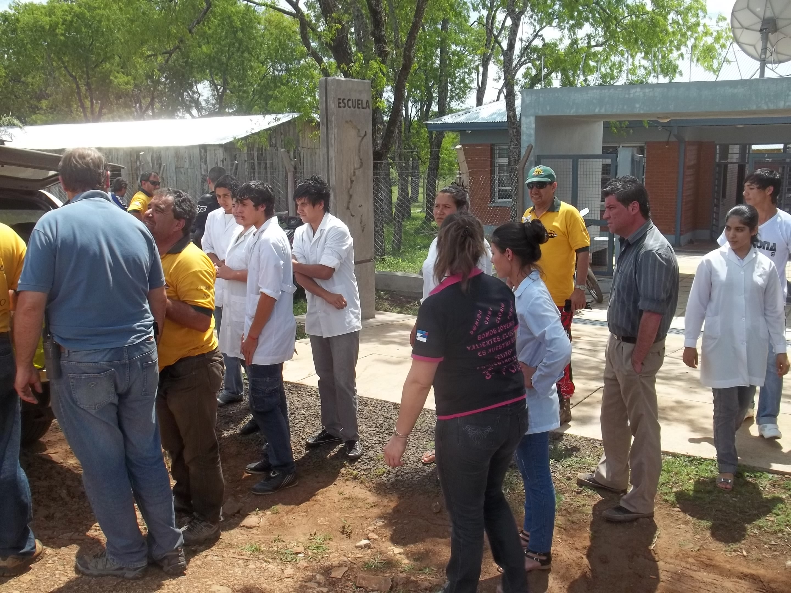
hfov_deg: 55.4
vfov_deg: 42.9
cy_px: 296
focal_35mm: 33
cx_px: 396
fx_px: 754
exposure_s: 1/100
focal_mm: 5.9
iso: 64
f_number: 8
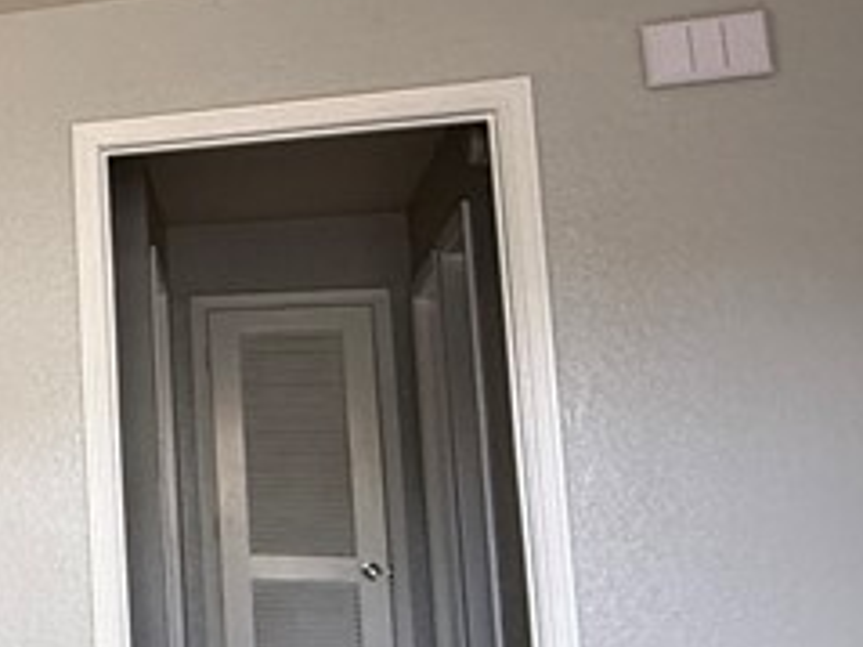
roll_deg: -1.3
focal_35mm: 60
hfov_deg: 22.4
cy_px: 304
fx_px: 1495
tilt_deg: +8.0
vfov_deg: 24.4
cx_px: -610
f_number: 2.2
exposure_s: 1/99
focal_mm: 2.22
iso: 125
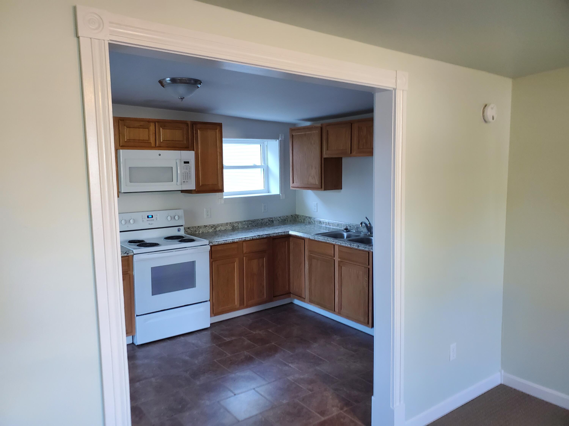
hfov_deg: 67.3
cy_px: 213
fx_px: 427
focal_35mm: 26
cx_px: 284
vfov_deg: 53.1
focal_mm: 4.3
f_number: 2.4
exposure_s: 1/39
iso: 250
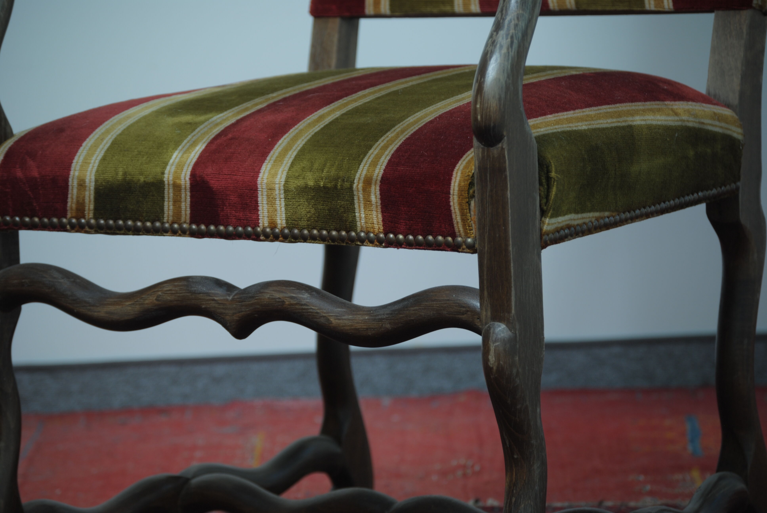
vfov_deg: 9.7
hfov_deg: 14.4
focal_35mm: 142
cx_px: 384
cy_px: 256
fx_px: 3040
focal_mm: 95
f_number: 4.5
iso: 100
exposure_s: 1/100
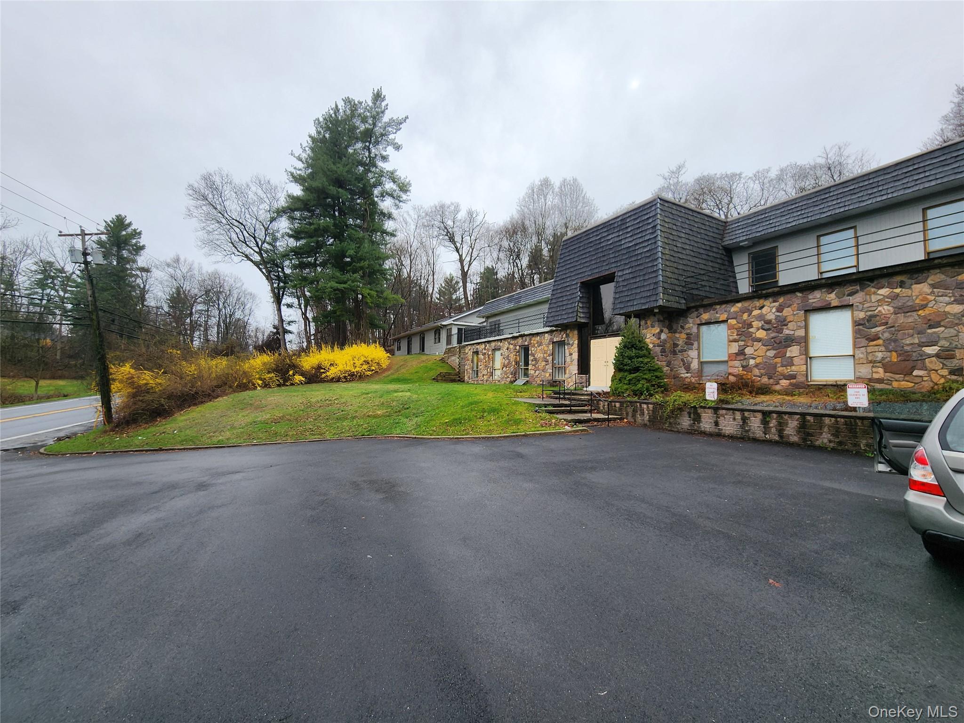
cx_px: 482
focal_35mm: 13
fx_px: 362
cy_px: 362
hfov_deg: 106.2
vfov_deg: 89.9
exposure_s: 1/738
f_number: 2.2
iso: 50
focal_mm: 2.2
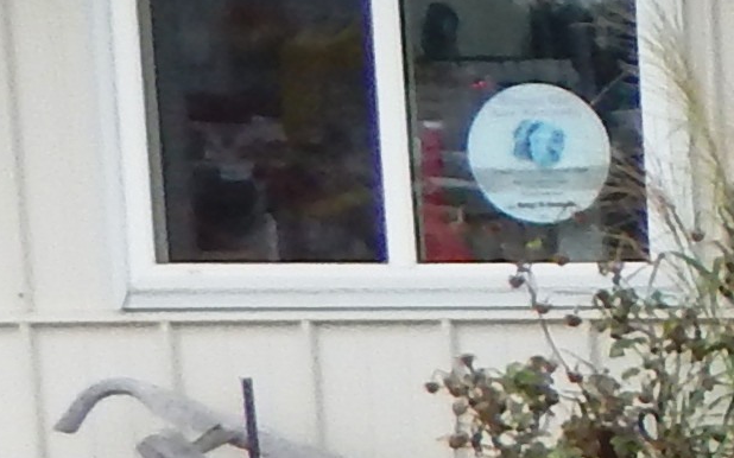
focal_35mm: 174
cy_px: 489
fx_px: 3480
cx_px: 2482
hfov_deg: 8.8
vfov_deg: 7.5
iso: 125
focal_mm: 4
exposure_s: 1/80
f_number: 3
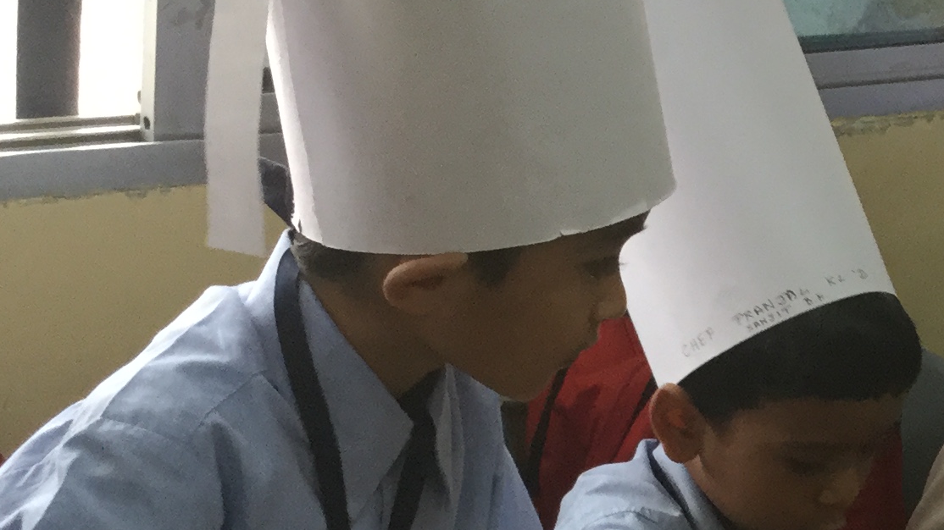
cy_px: 622
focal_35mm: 99
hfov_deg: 20.9
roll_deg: -13.4
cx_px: 915
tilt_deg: -28.1
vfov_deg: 12.0
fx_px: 2477
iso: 80
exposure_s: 1/33
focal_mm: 3.3
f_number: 2.4
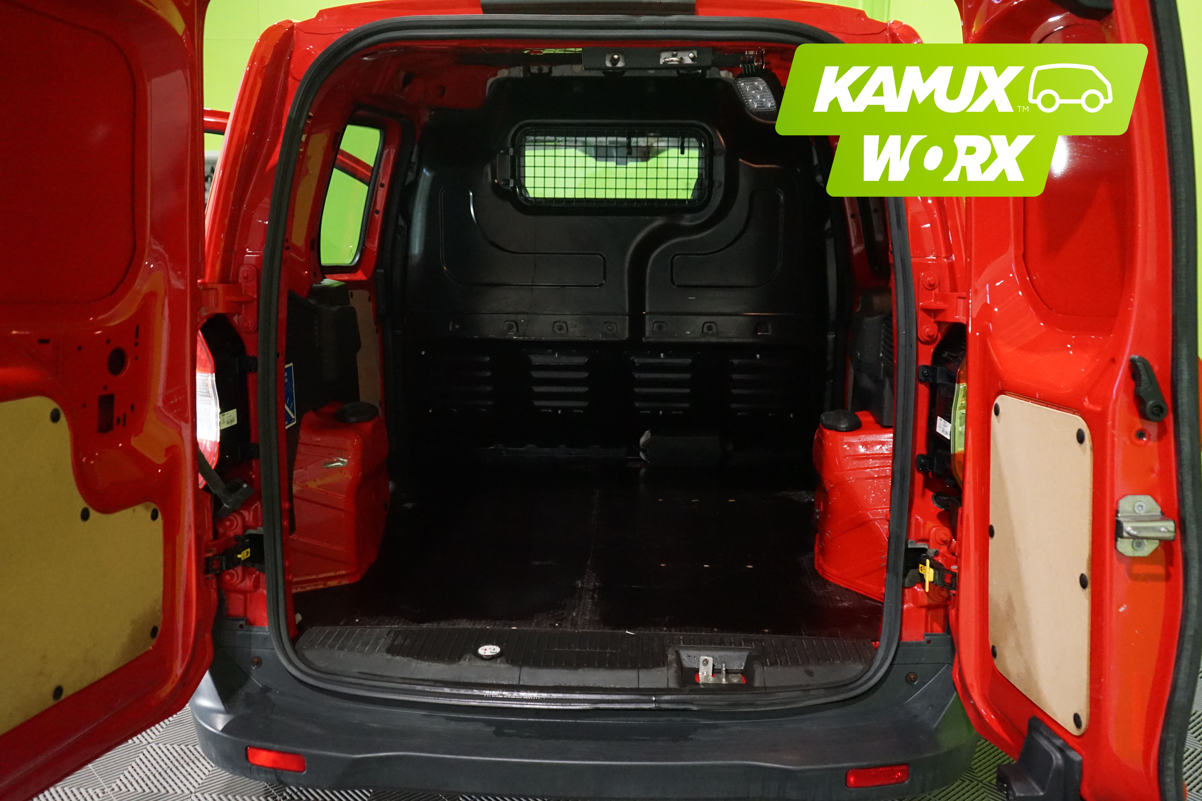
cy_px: 400
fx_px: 1035
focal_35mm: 31
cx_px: 601
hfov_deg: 60.3
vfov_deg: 42.3
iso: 6400
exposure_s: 1/125
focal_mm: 31
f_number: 4
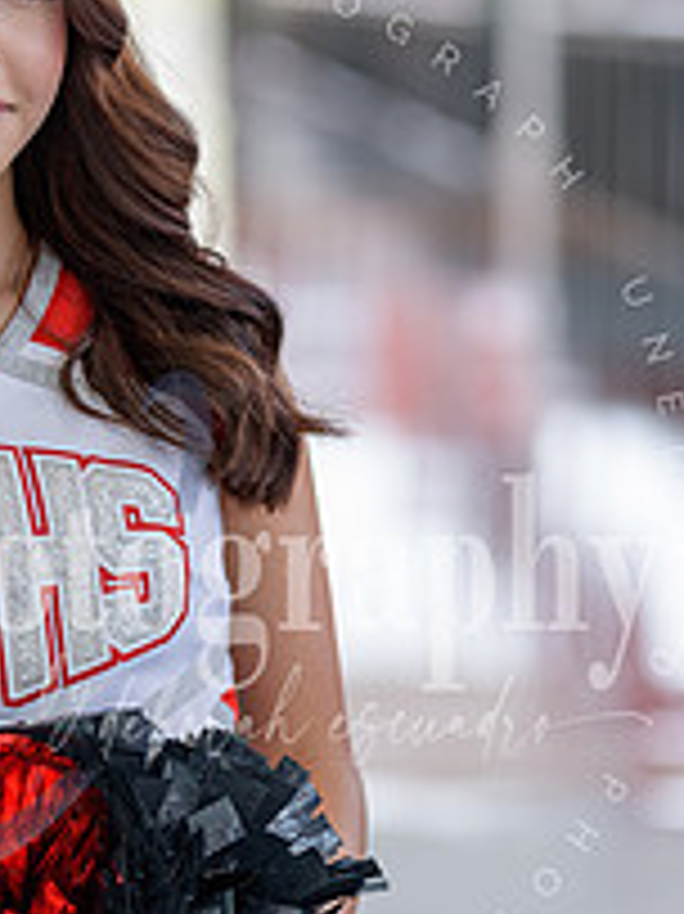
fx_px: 6303
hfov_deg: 6.2
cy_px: 500
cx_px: 68
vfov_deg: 8.3
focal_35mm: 239
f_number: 2.8
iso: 250
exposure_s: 1/125
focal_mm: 112
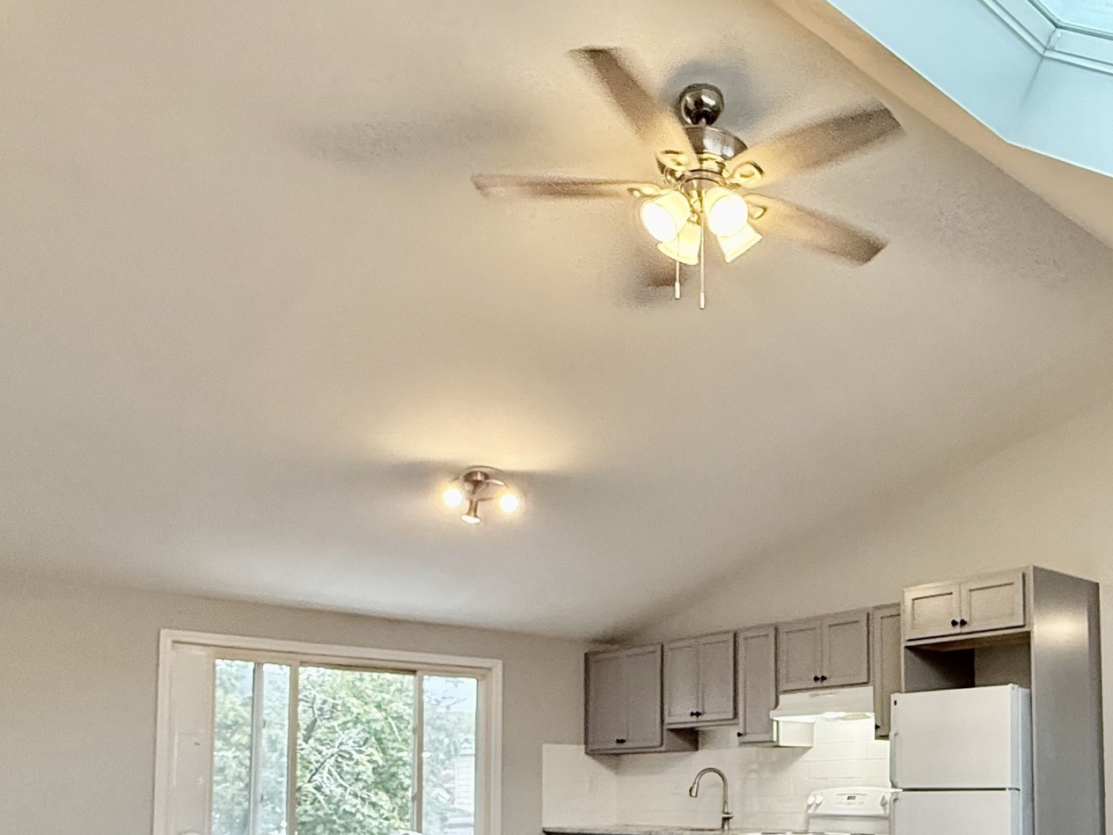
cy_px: 713
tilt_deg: +3.6
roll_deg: +0.6
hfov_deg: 51.8
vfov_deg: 39.5
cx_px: 826
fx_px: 1093
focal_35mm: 34
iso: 320
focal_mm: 2.22
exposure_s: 1/120
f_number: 2.2
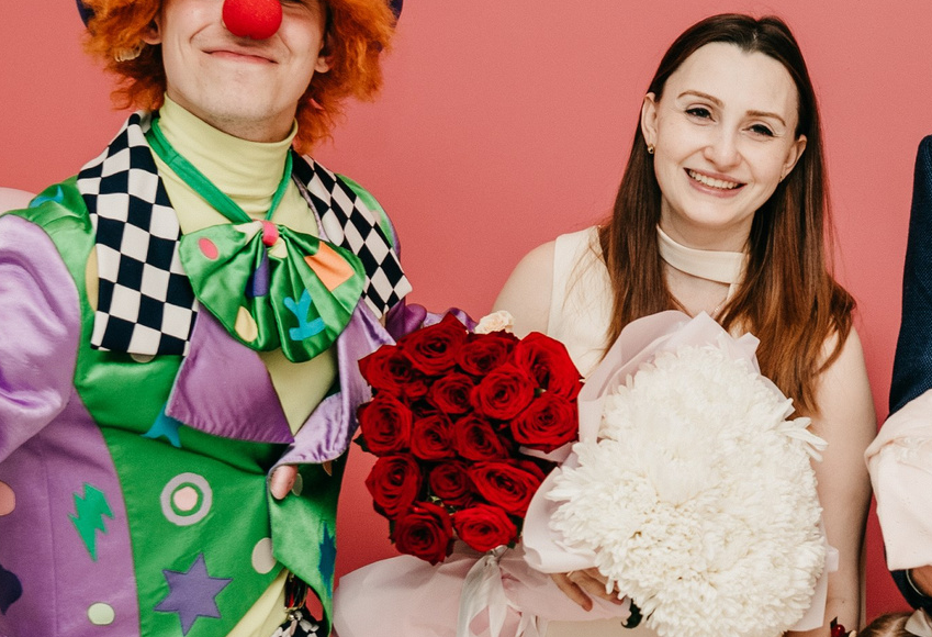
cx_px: 999
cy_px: 316
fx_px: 3104
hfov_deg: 16.6
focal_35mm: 119
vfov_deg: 11.7
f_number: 4
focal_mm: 36
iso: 125
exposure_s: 1/160
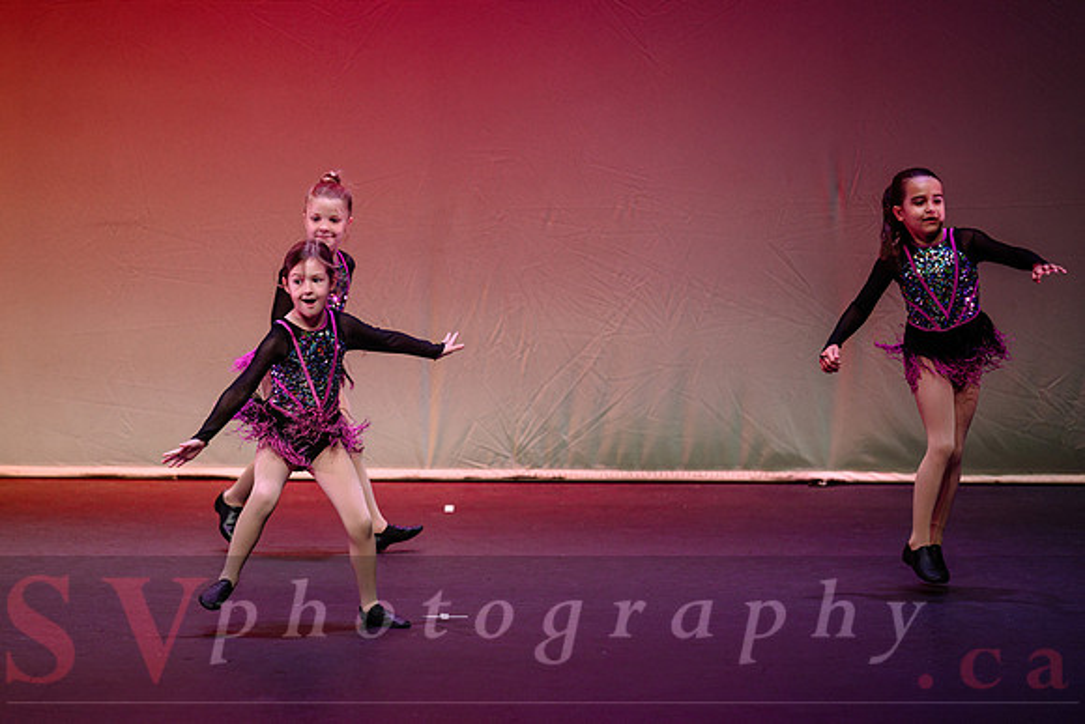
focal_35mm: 209
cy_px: 437
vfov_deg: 6.6
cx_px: 332
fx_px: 6286
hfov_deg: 9.9
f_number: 2.8
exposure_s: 1/640
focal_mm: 150
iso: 1600
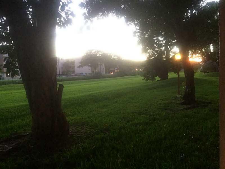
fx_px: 188
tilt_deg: -2.6
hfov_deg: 61.7
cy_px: 84
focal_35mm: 29
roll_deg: -0.4
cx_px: 112
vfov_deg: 48.2
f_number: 2.2
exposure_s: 1/20
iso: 320
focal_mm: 4.15
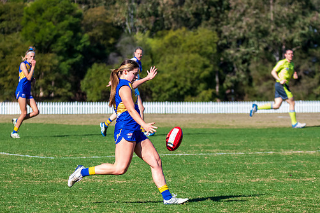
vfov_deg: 4.4
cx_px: 170
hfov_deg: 6.6
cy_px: 125
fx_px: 2756
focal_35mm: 310
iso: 800
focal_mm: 170
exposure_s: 1/2000
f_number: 6.3
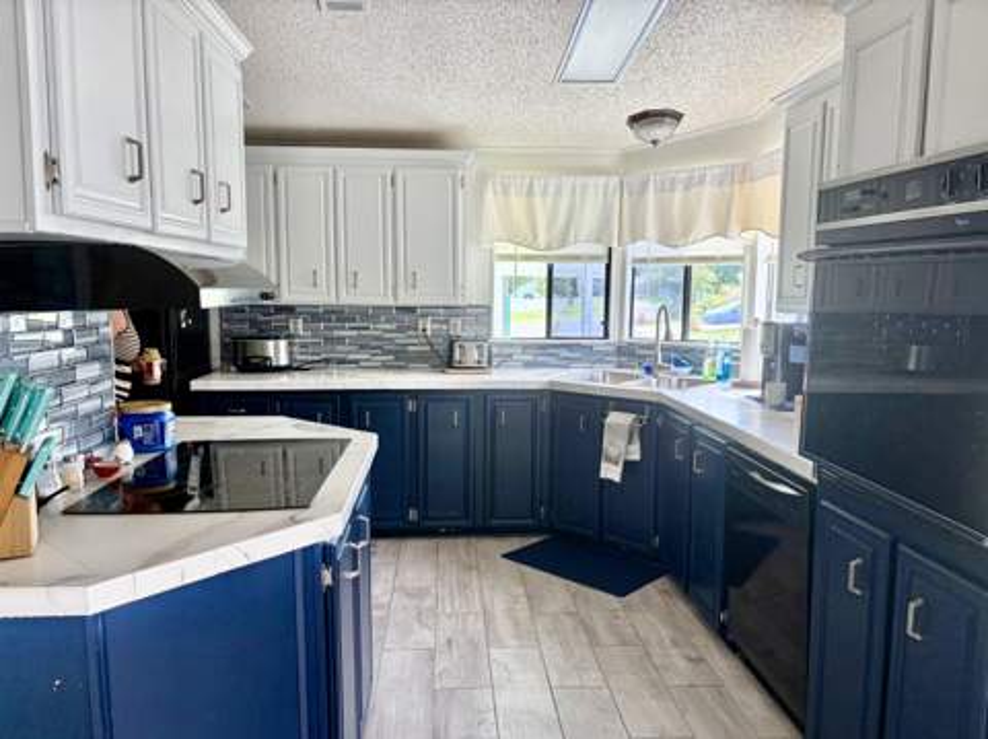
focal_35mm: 26
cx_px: 494
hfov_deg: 67.4
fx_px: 741
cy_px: 370
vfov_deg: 53.0
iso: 125
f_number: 1.6
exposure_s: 1/241
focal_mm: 5.96
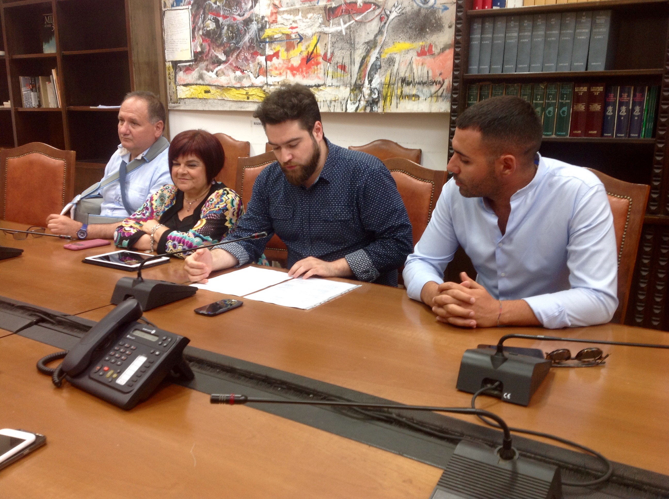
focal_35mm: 35
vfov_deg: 40.6
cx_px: 334
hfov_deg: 52.7
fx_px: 675
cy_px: 250
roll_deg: -0.8
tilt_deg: -13.4
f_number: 2.4
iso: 50
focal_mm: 4.28
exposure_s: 1/15
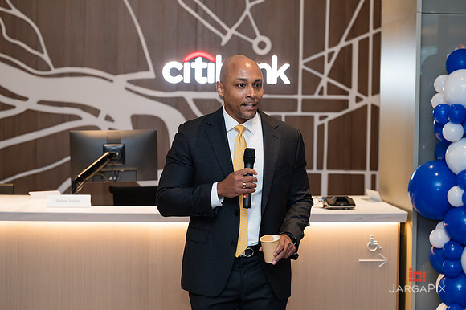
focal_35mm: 76
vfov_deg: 17.9
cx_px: 233
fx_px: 984
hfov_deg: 26.6
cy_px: 147
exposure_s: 1/160
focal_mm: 70
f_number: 3.2
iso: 400
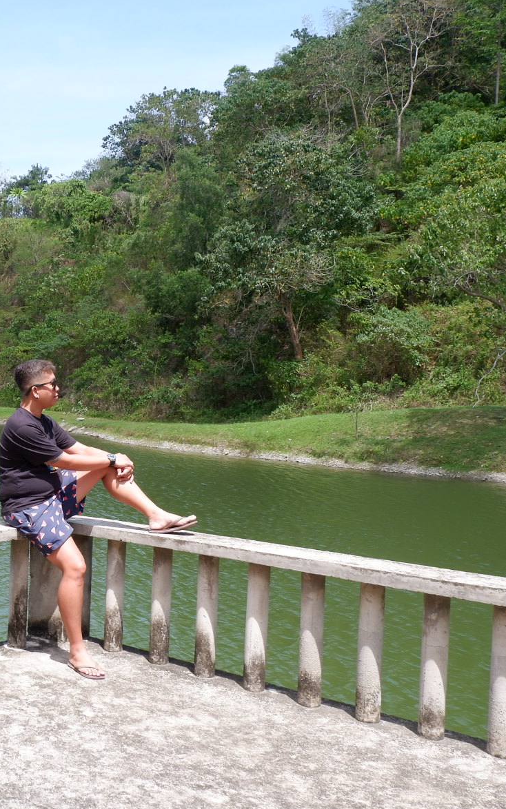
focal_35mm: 37
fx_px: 816
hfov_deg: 31.6
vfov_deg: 52.7
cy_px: 406
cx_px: -8
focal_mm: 16
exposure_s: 1/300
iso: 200
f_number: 5.6
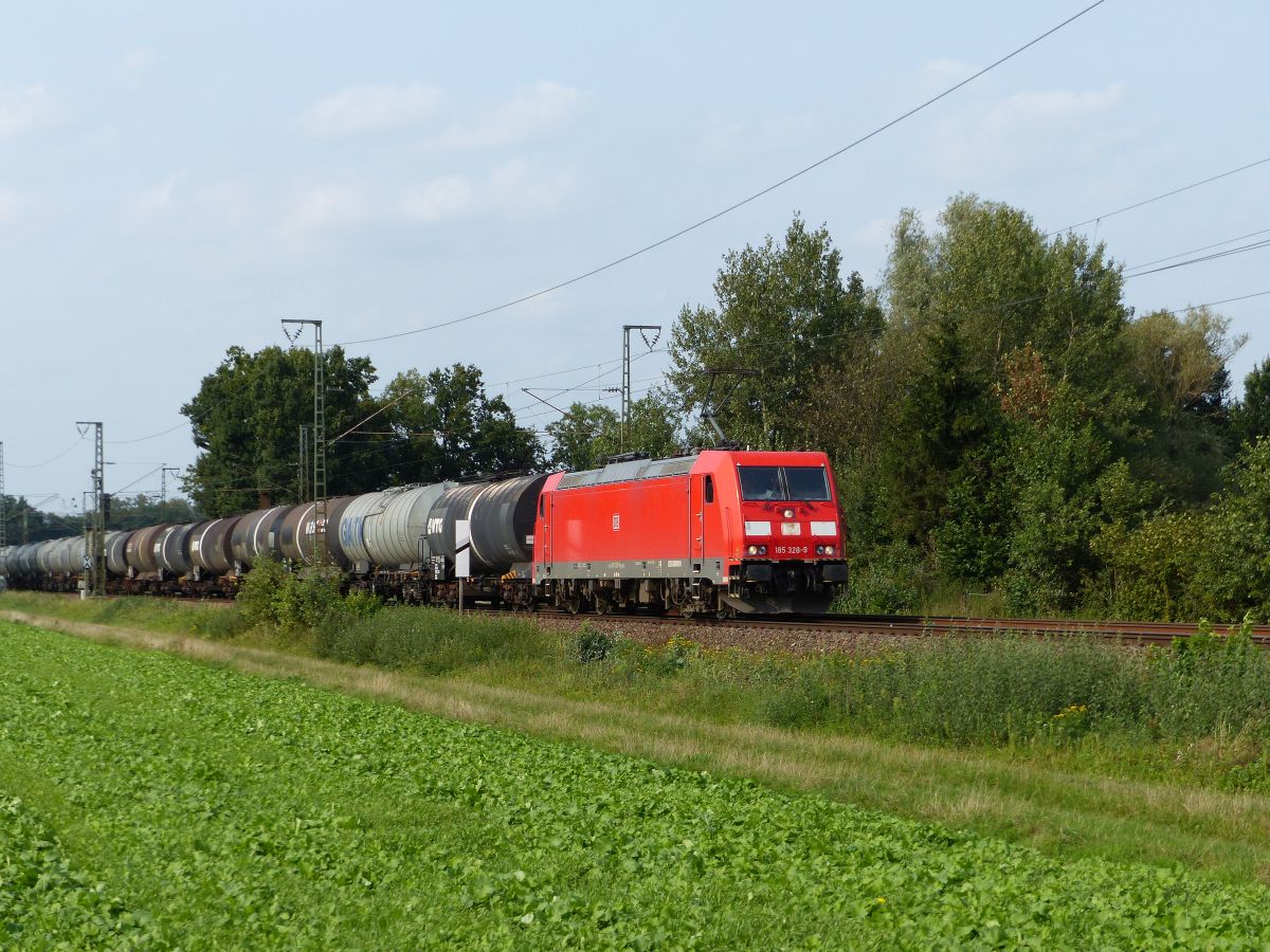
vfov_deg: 18.2
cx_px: 635
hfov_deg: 24.1
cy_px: 476
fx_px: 2972
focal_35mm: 81
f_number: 4
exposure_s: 1/800
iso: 100
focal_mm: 14.5
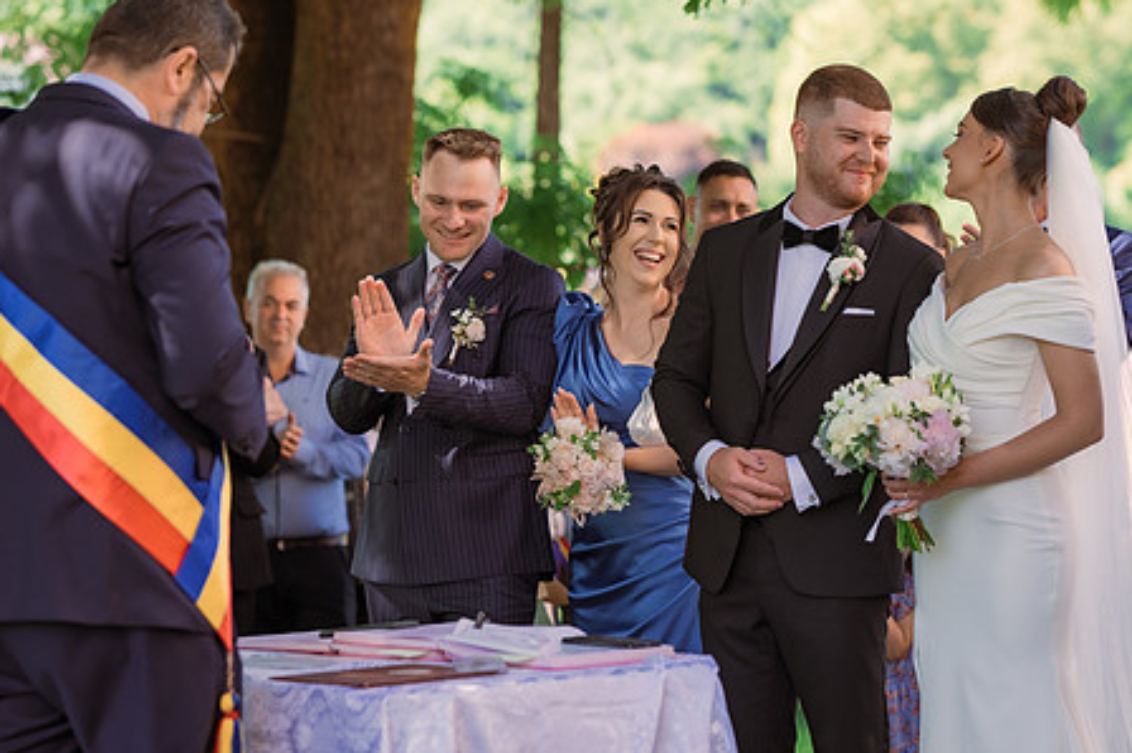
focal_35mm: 110
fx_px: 3456
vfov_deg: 12.4
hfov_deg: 18.6
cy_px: 354
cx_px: 639
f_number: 2.8
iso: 250
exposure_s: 1/500
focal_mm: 85
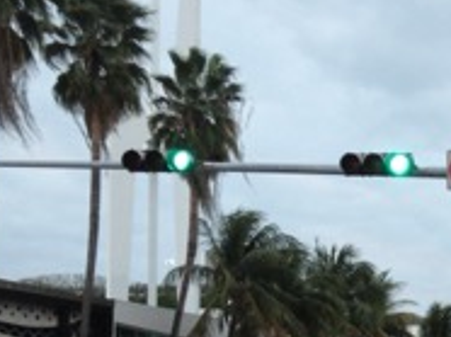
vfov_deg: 14.7
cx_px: 599
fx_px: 1275
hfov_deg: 18.5
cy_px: 366
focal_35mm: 98
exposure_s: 1/30
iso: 64
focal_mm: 4.28
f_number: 2.4
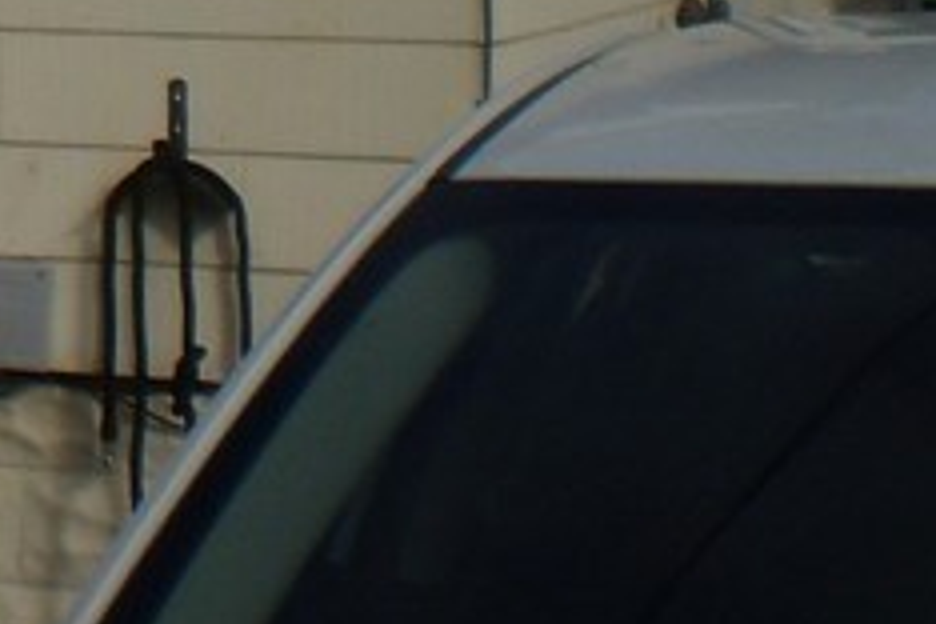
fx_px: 4264
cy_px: -636
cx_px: -964
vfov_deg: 8.0
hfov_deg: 11.3
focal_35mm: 164
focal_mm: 6.3
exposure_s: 1/1600
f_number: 4.6
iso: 64
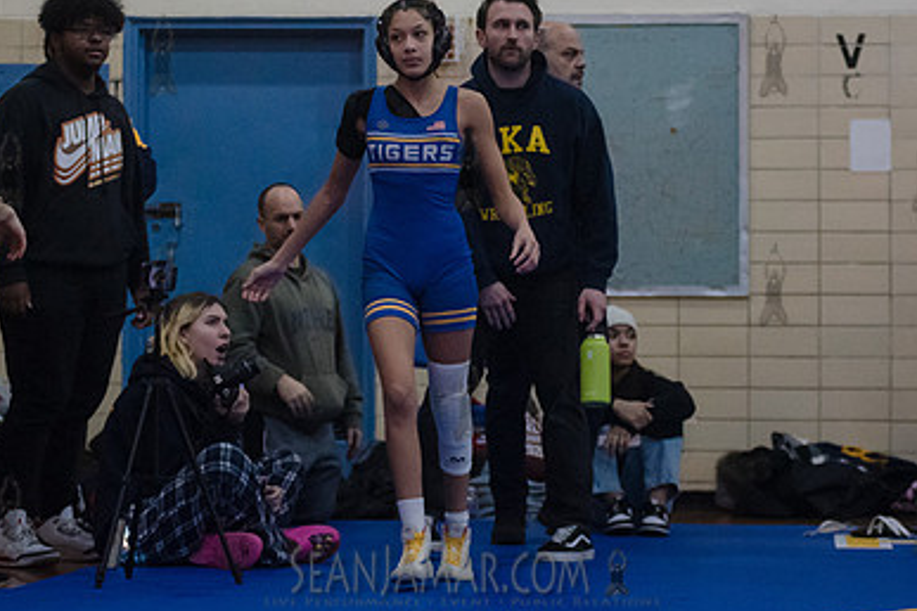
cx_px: 493
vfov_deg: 10.7
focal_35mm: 128
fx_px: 3260
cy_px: 171
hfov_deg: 16.0
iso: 6400
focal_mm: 80
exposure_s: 1/400
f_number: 3.2
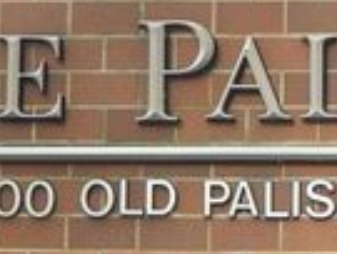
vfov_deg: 4.8
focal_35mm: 314
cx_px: 332
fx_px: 3065
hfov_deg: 6.3
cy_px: 161
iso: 125
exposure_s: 1/50
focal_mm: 15.3
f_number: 4.3
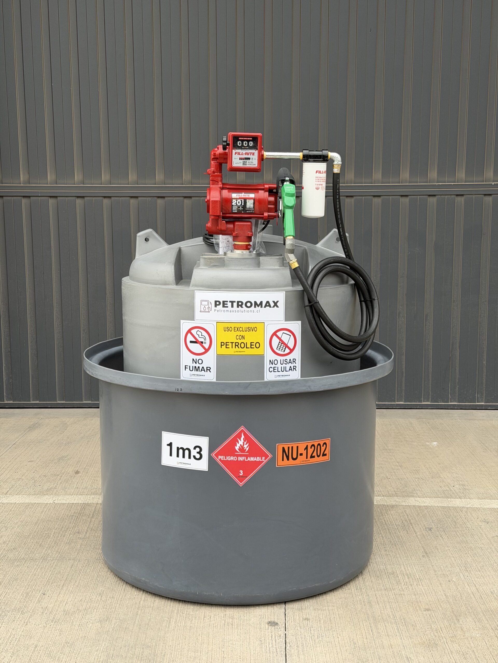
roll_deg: +0.4
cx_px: 249
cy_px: 332
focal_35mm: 48
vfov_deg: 39.7
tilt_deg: -8.2
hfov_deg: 30.3
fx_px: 921
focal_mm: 6.76
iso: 64
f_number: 1.78
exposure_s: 1/168
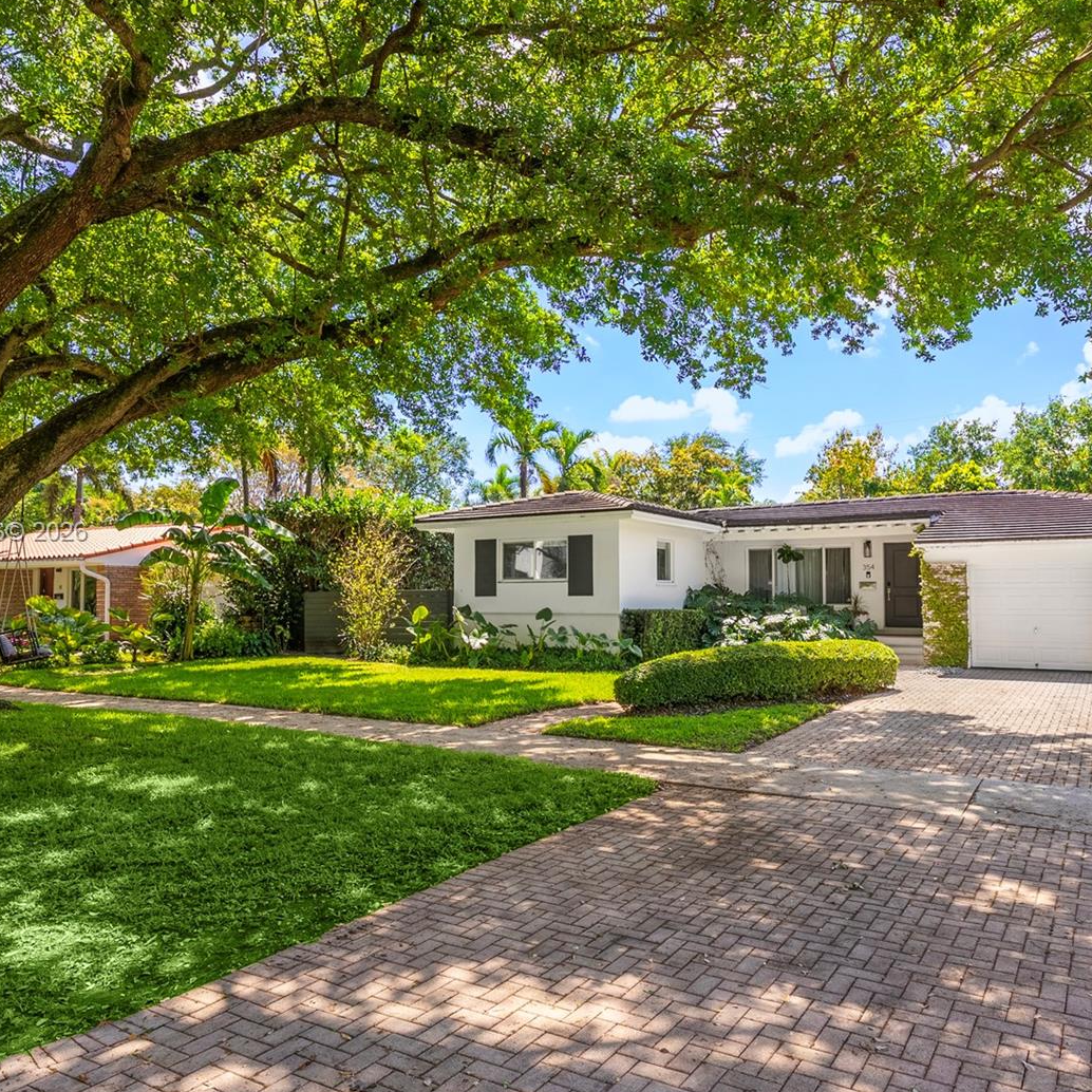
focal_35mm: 25
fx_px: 892
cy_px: 533
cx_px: 603
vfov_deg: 62.9
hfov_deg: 62.8
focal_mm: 19
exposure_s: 1/80
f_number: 8
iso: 100
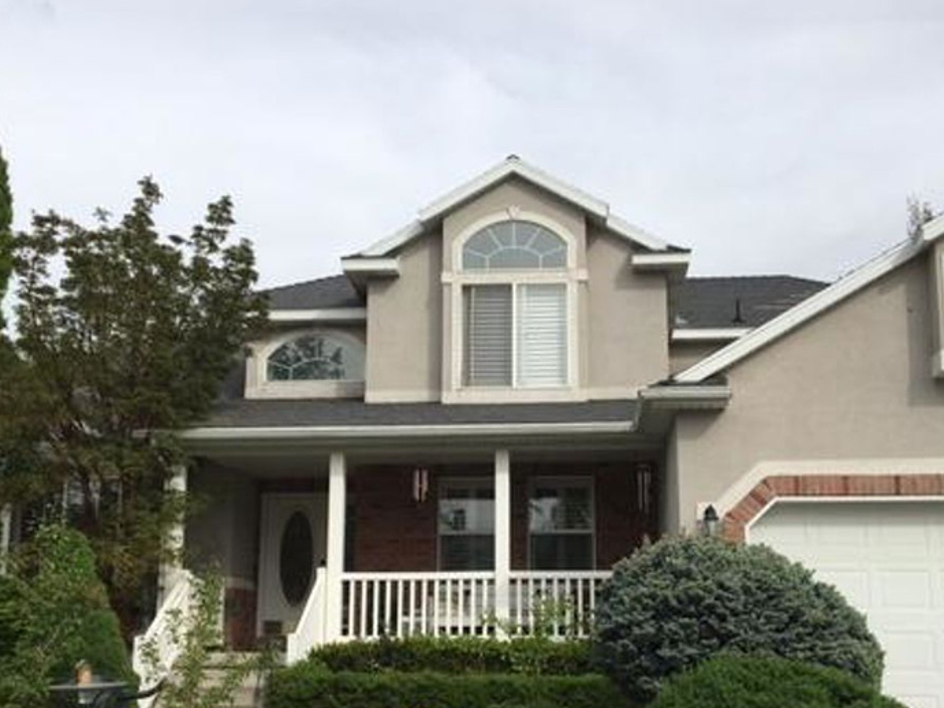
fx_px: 1172
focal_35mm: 43
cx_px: 522
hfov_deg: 43.8
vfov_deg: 33.4
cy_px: 450
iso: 25
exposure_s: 1/1570
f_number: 2.2
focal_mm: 4.15
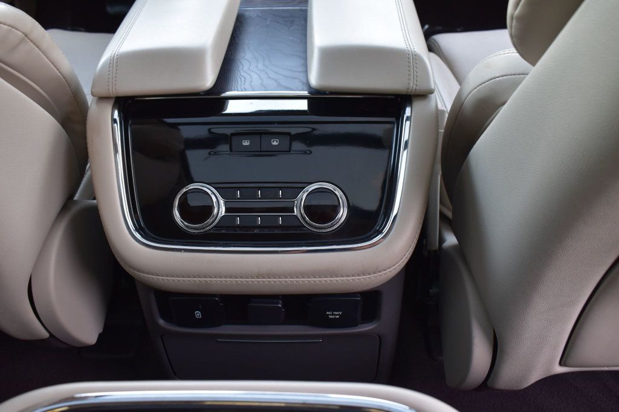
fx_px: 593
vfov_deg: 38.3
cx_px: 310
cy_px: 206
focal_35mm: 34
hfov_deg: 55.1
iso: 720
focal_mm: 23
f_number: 6.3
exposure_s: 1/15
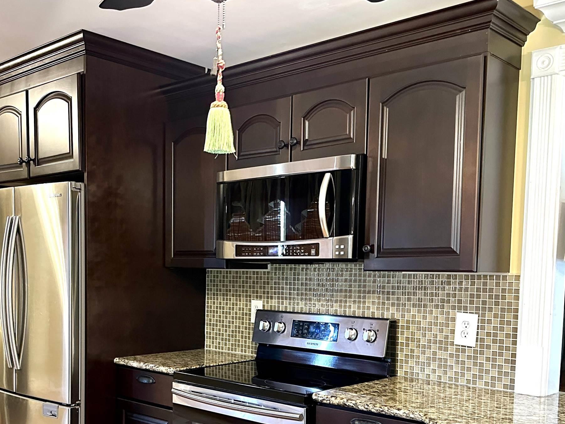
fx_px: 669
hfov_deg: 45.4
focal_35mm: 41
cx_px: 211
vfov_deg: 34.4
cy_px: 319
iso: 800
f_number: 1.78
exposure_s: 1/60
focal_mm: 6.86
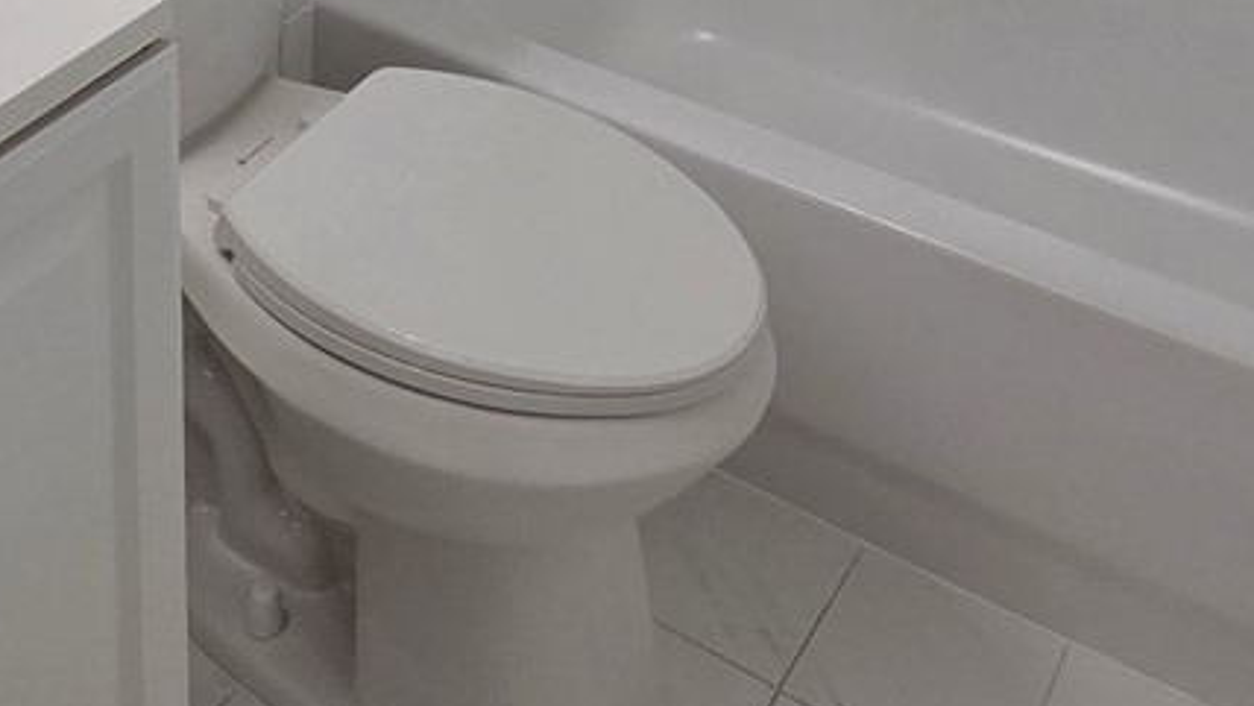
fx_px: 1763
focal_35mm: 53
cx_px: 466
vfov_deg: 17.1
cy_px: -680
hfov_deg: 38.9
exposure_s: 1/120
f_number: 2.2
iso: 125
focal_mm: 2.2
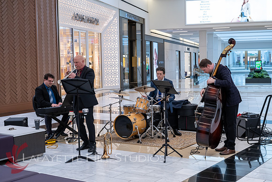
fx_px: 416
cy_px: 91
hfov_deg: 36.2
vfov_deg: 24.6
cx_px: 136
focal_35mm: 55
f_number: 6.3
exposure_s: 1/160
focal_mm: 55
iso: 2000
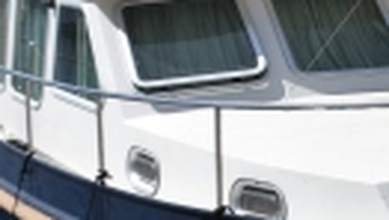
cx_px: 383
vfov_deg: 8.8
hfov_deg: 15.3
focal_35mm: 138
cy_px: 114
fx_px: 1427
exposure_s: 1/500
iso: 140
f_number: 8
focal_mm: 21
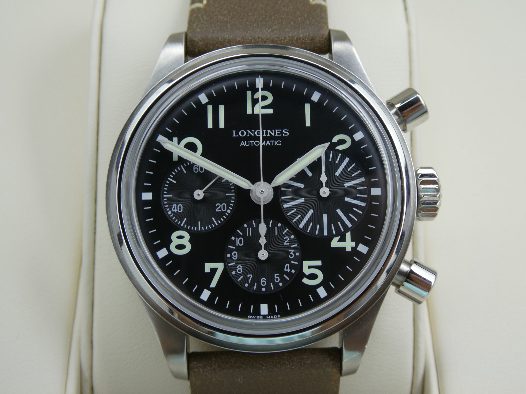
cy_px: 197
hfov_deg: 38.2
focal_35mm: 50
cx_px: 263
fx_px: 760
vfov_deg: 29.1
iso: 125
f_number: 4.1
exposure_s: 1/80
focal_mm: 9
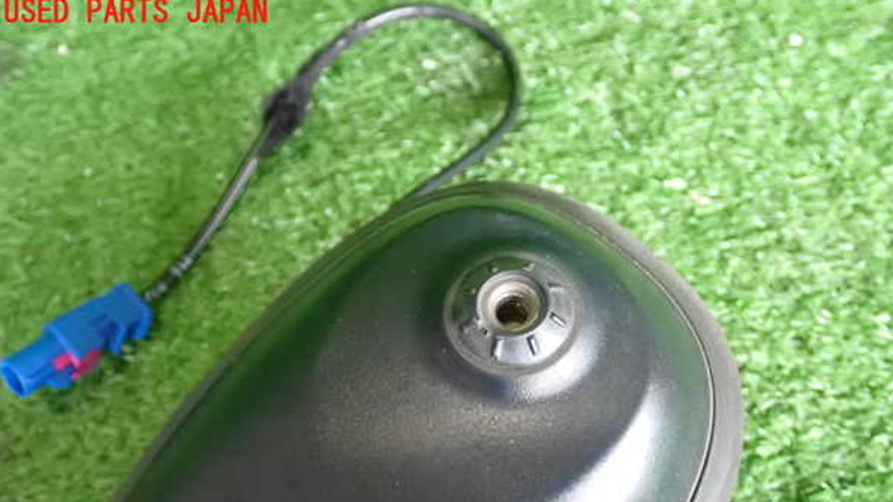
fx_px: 1065
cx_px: 445
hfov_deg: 45.5
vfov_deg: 26.4
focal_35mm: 45
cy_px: 331
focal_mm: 7.31
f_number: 2.8
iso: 1600
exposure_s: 1/60
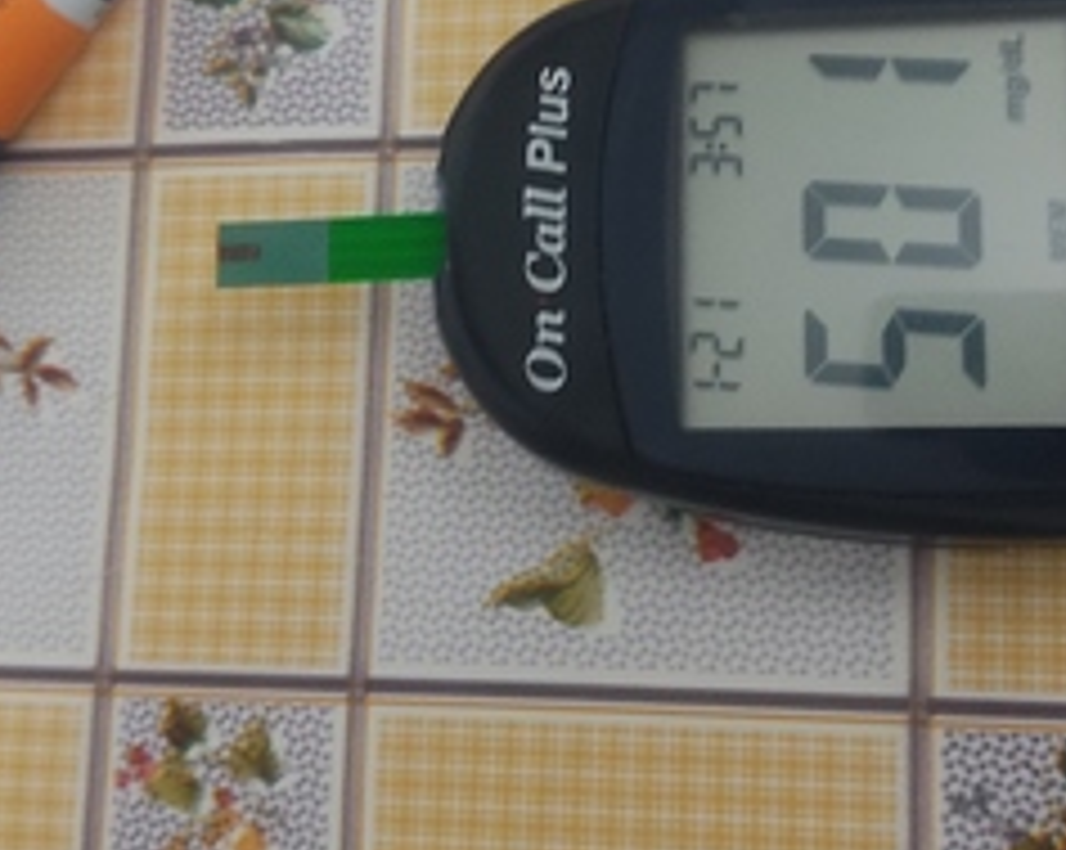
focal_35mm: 74
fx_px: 2332
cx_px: 549
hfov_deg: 25.7
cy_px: 189
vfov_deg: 20.5
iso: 1897
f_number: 1.79
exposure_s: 1/20
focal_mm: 4.74
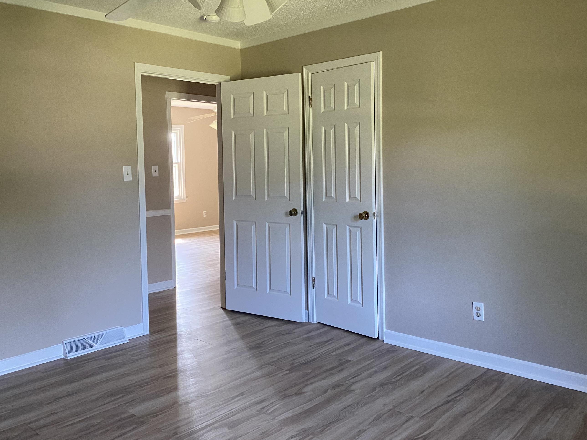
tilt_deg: -4.0
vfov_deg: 45.3
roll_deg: +0.6
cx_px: 295
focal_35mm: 31
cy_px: 192
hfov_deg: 58.4
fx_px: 526
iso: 400
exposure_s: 1/60
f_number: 1.8
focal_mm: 4.25
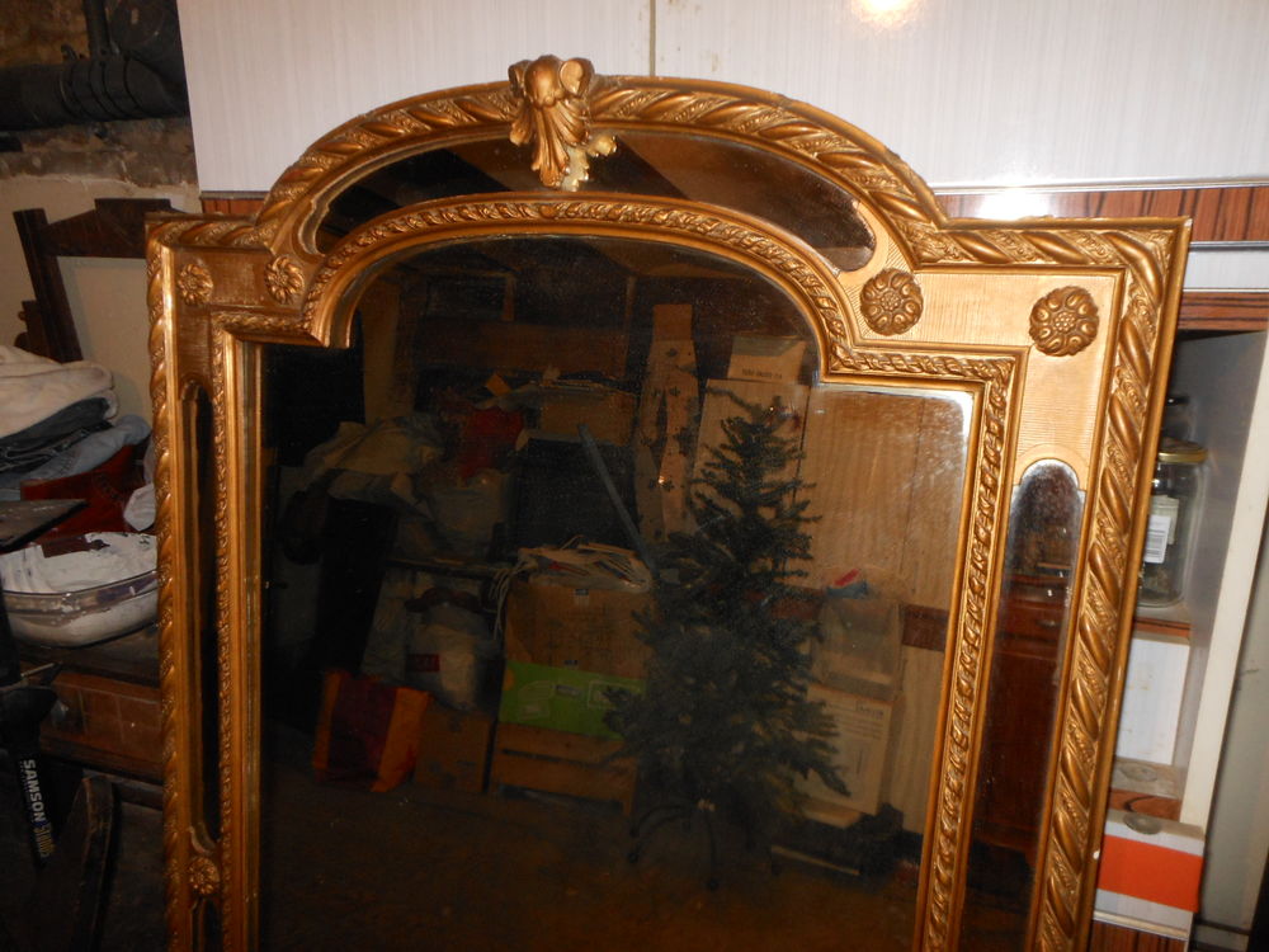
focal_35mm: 25
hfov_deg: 69.4
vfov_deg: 54.9
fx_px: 916
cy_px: 476
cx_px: 634
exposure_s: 1/25
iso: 200
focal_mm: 4.5
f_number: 3.2
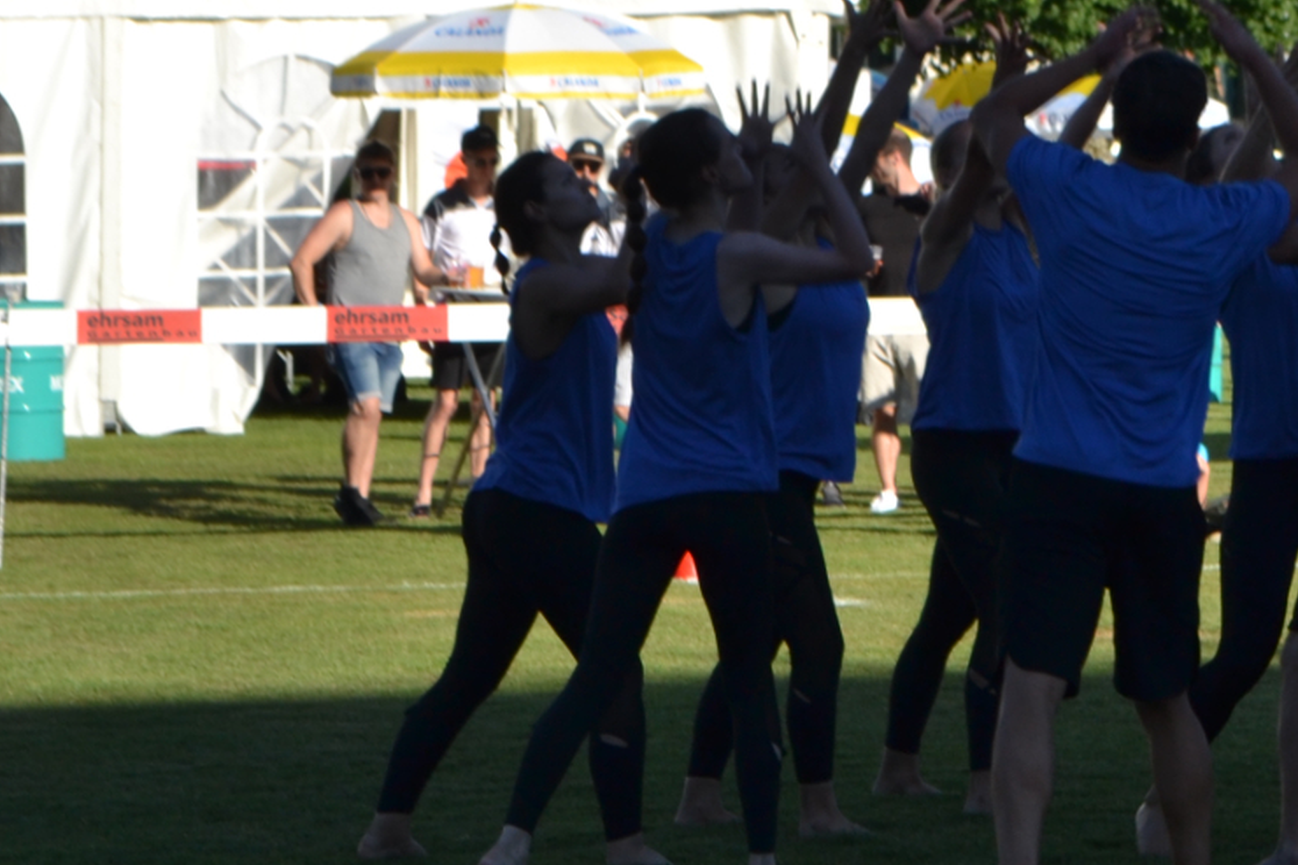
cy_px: 96
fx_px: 6885
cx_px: 1275
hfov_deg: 10.7
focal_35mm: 191
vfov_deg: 7.2
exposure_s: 1/200
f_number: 9
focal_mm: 46
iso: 100
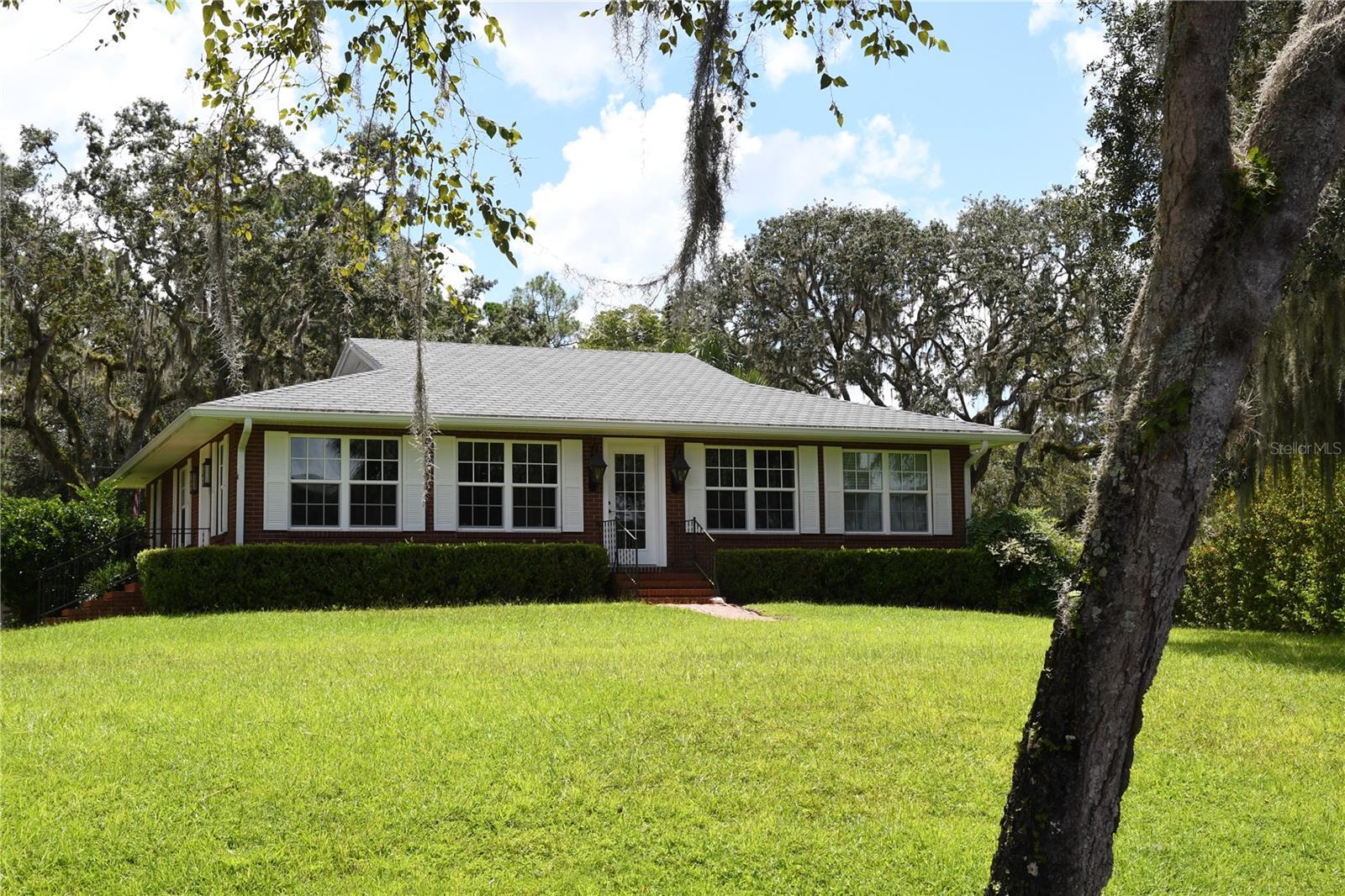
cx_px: 672
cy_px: 448
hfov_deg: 41.1
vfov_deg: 28.1
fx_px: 1793
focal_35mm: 48
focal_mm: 32
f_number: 9
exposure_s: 1/800
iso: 500
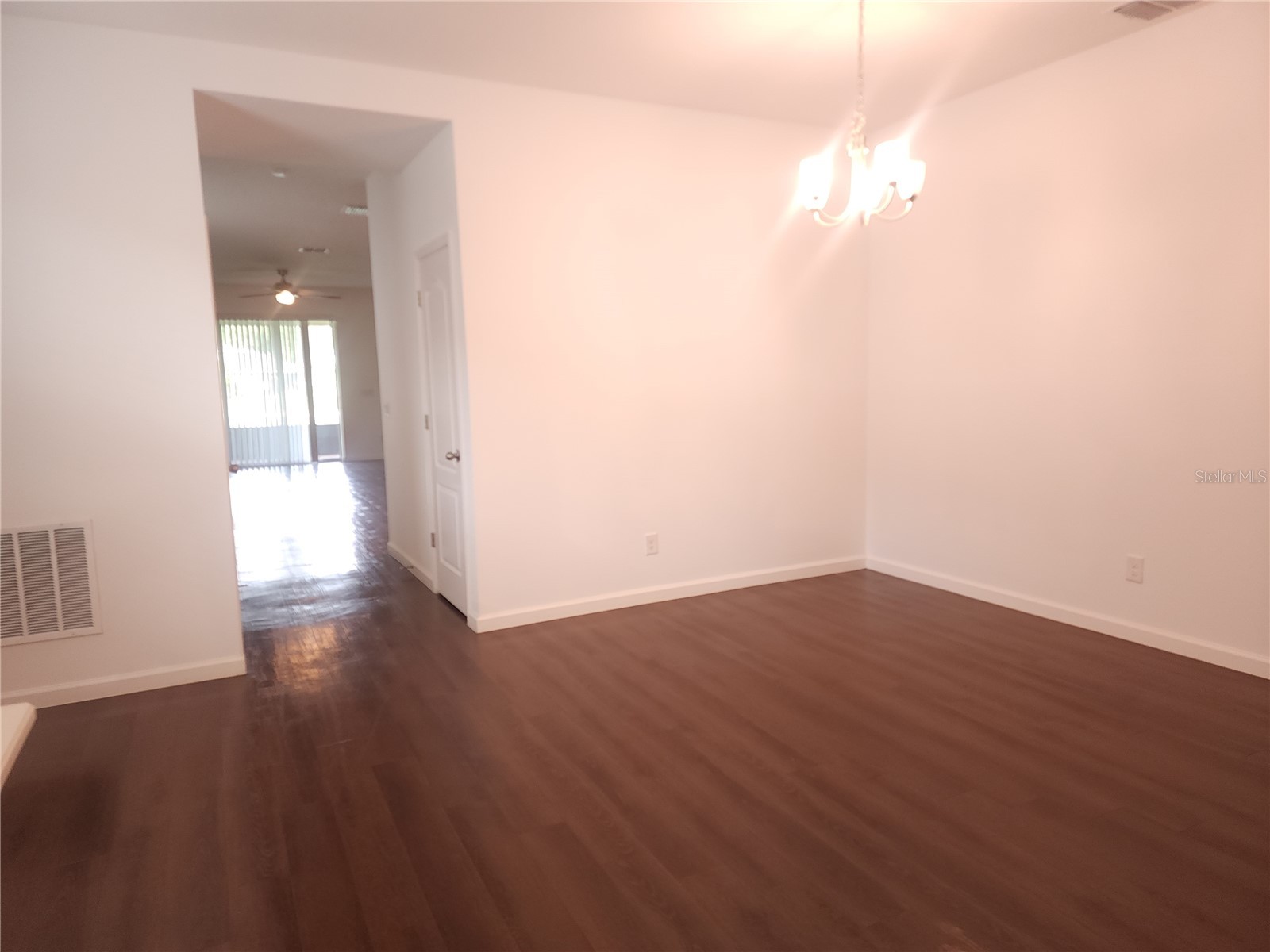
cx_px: 635
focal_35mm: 23
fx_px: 844
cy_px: 476
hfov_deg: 73.9
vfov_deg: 58.9
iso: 100
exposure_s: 1/30
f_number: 1.8
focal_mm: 6.4
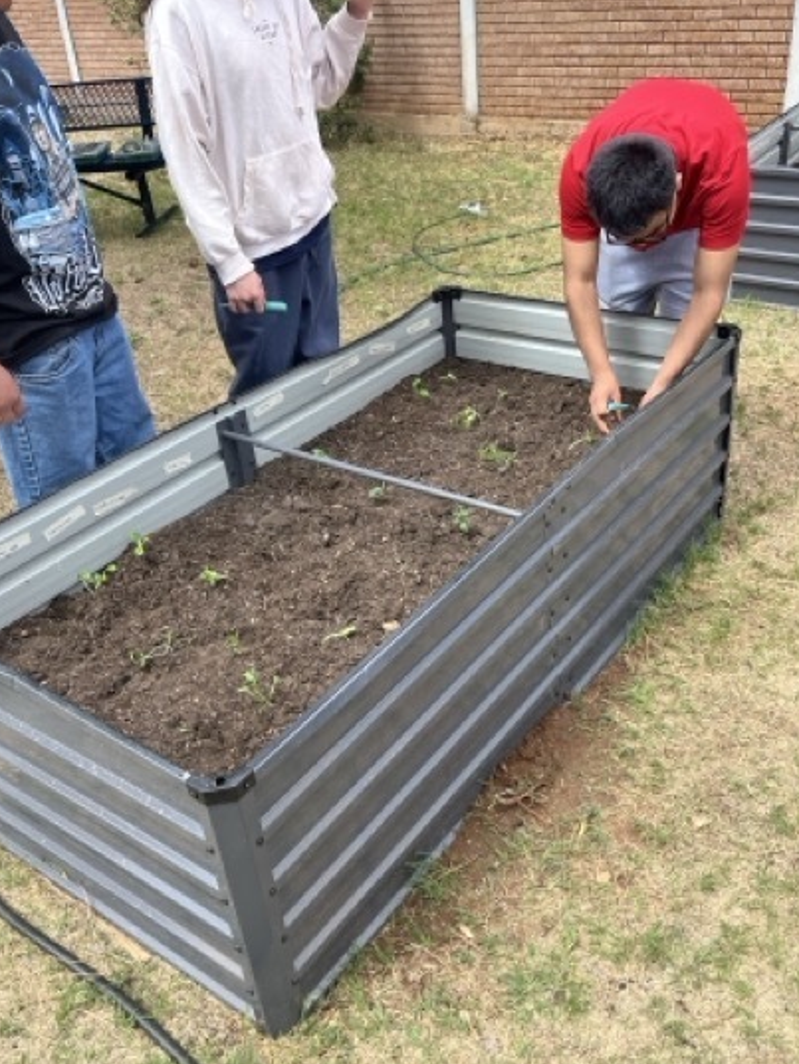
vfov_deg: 58.3
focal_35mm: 31
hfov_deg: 45.5
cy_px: 525
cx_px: 412
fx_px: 954
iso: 50
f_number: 1.6
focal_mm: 5.1
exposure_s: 1/727
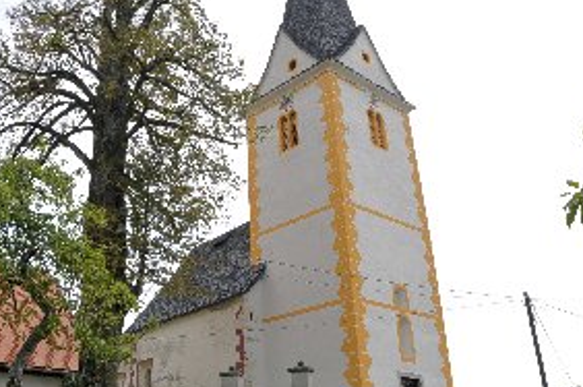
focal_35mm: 38
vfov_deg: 34.8
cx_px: 206
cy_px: 157
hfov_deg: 50.1
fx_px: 614
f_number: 9
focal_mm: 16
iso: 400
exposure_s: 1/320
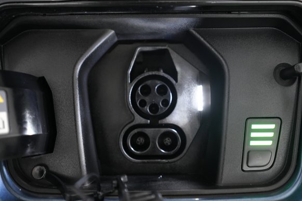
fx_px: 260
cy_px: 95
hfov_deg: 60.3
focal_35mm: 31
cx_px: 149
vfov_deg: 42.3
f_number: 2.8
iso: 3200
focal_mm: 28
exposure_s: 1/60
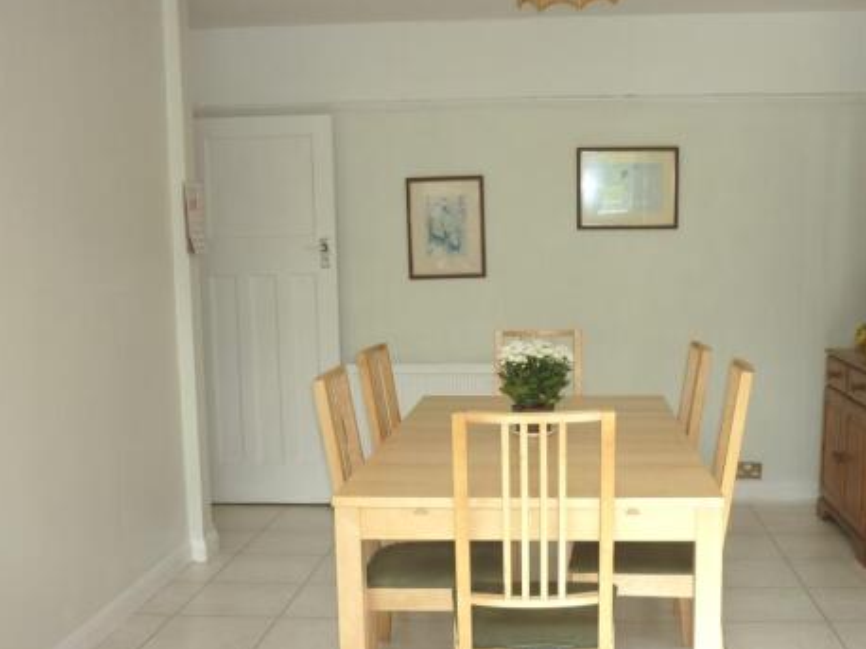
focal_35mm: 42
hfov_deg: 44.7
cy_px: 364
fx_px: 1050
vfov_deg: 34.3
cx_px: 483
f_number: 2.8
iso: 100
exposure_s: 1/80
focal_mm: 5.5
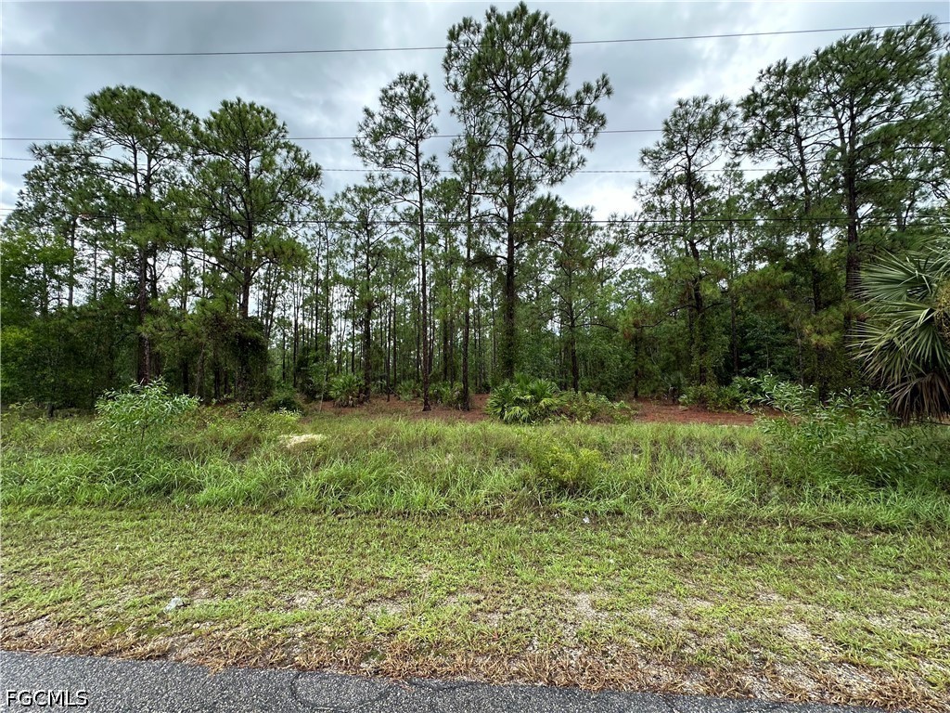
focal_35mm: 14
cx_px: 475
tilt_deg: +3.2
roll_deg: +2.2
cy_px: 356
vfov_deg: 85.7
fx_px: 384
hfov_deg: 102.1
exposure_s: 1/355
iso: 40
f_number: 2.2
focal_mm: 2.22
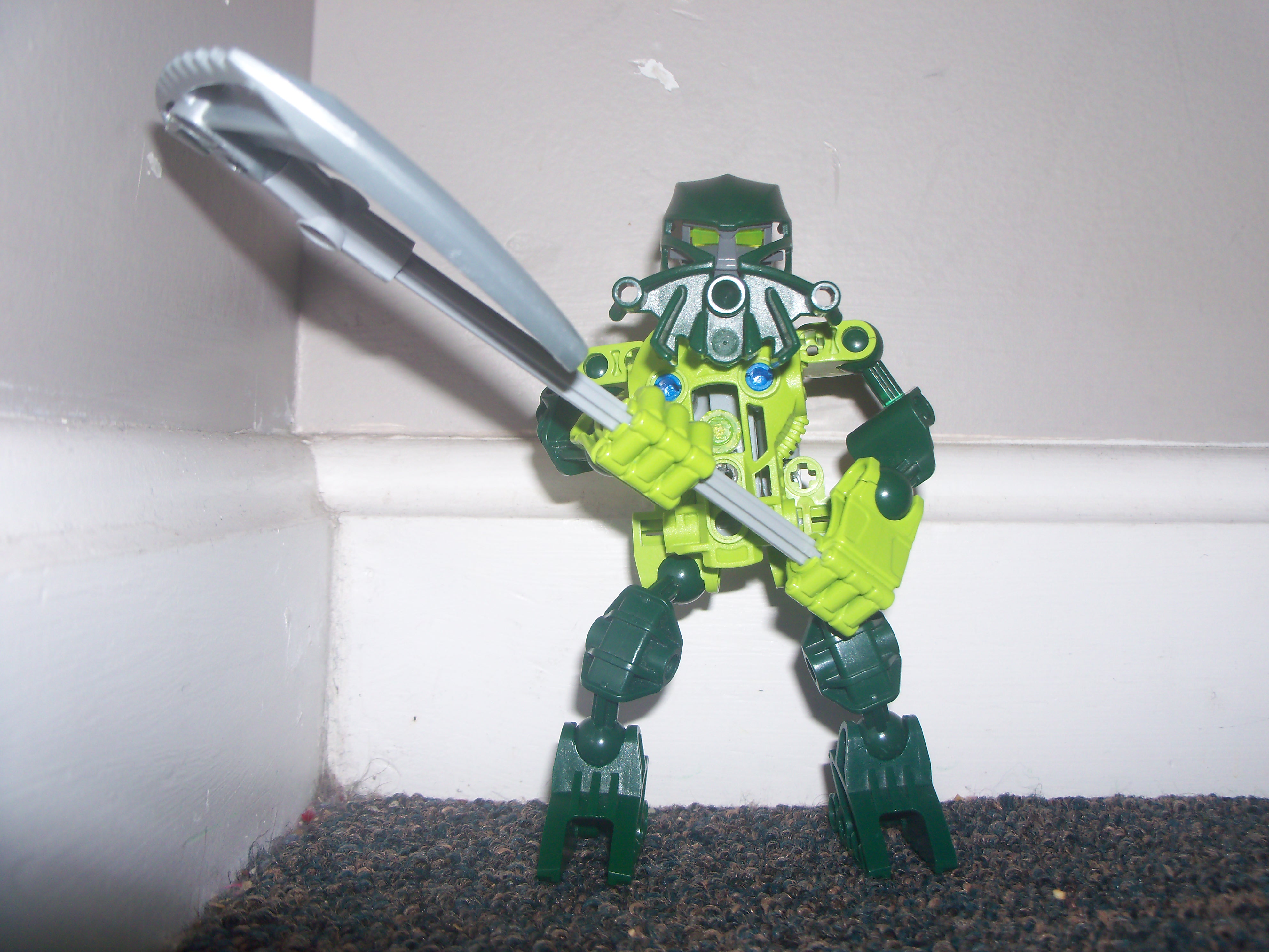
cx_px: 634
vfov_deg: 40.7
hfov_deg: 52.6
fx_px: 1283
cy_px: 476
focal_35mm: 35
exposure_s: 1/30
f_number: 3
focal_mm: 6.3
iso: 64
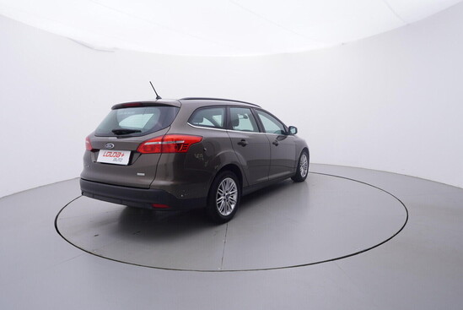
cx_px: 232
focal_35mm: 22
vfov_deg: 56.2
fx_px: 290
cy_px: 155
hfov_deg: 77.3
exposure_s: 1/80
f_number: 5
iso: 200
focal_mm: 15
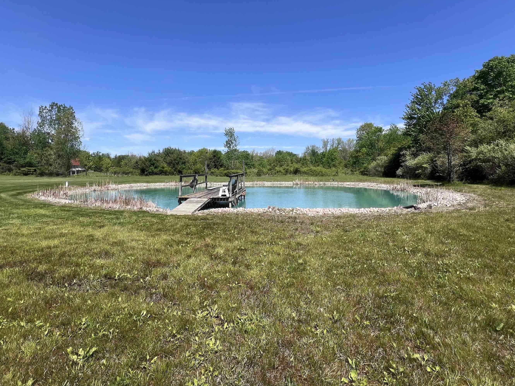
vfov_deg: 81.3
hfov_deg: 98.1
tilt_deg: +2.6
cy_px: 167
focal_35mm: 15
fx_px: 223
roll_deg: +0.9
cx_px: 266
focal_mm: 1.57
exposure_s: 1/1179
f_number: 1.8
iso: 32
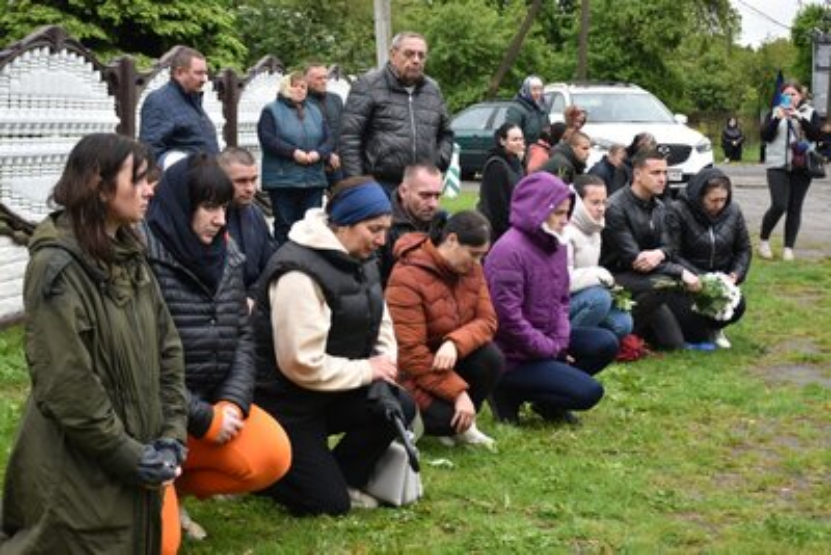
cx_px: 416
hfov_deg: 29.9
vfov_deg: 20.2
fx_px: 1559
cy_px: 278
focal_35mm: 68
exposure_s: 1/1000
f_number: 4.5
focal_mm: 45
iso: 640
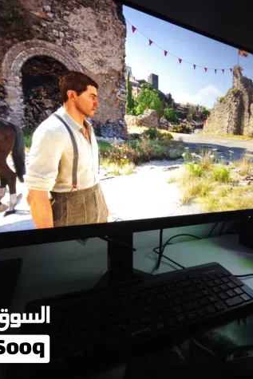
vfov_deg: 81.2
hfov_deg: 58.1
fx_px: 221
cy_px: 191
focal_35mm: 21
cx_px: 170
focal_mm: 1.91
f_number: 2.2
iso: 500
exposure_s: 1/33.3
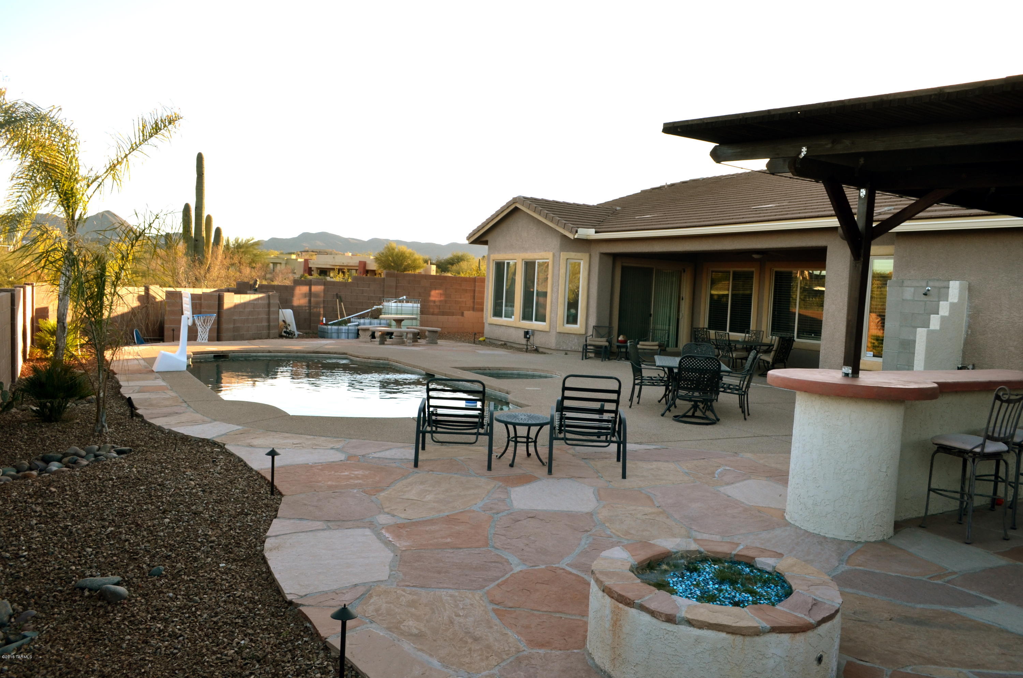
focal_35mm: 27
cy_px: 339
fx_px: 766
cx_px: 512
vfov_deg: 47.7
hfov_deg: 67.5
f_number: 6.3
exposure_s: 1/250
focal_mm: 18
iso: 320
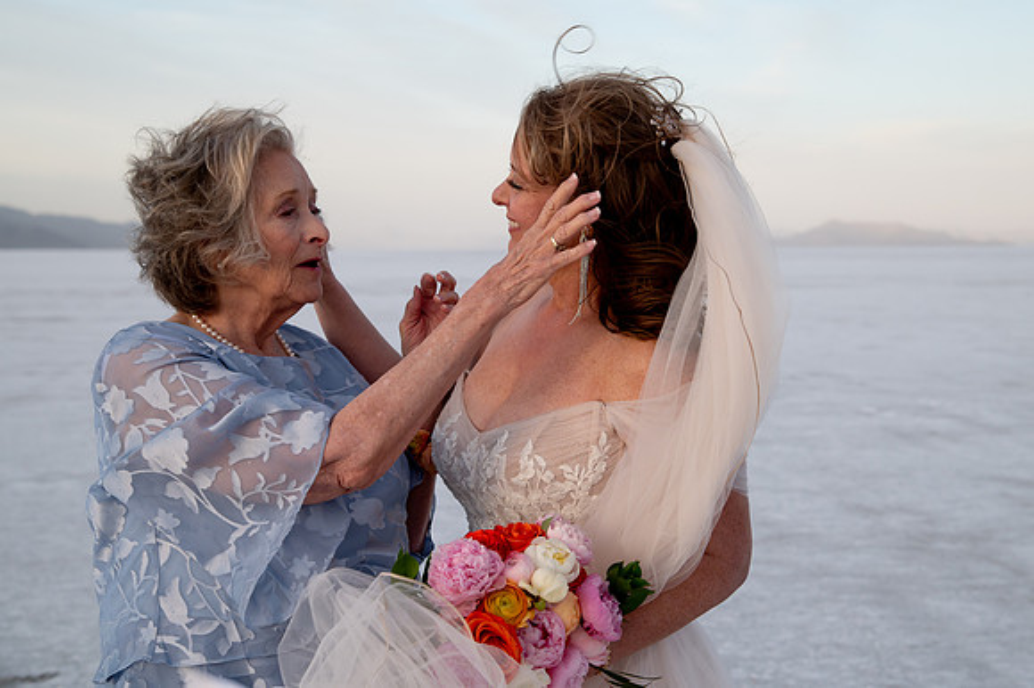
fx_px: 2068
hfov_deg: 28.0
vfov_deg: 18.9
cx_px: 584
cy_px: 300
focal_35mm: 72
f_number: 6.3
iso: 200
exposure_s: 1/320
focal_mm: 62
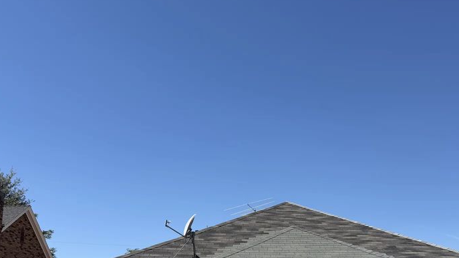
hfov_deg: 51.2
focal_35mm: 39
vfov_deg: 29.1
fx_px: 475
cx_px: 280
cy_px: 237
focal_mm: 6.76
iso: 80
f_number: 1.78
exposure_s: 1/4673
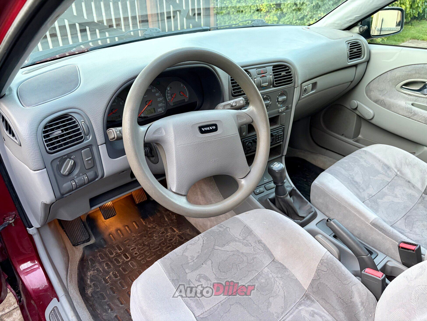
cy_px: 160
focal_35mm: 26
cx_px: 214
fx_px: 321
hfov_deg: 67.3
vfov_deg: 53.1
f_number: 1.6
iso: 200
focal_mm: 5.96
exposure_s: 1/60
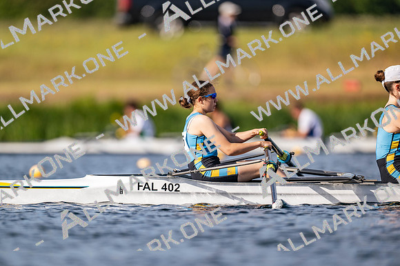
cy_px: 133
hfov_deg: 3.4
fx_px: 6664
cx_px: 200
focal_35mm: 600
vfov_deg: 2.3
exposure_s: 1/2500
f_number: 4
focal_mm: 600
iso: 220
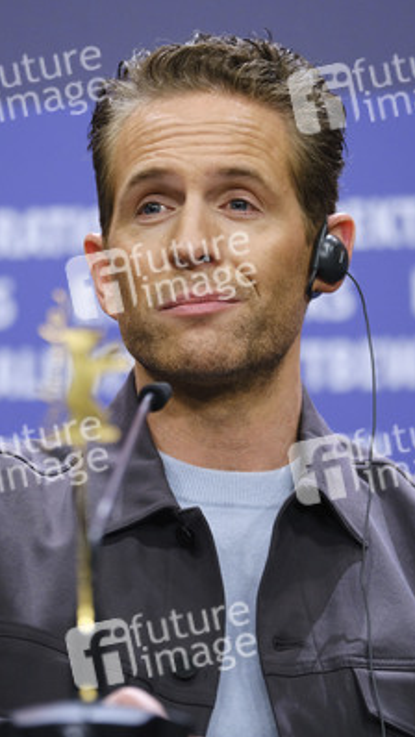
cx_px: 215
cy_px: 368
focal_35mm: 221
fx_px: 4322
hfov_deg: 5.5
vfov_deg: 9.8
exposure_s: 1/280
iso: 1250
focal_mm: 140
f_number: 2.8
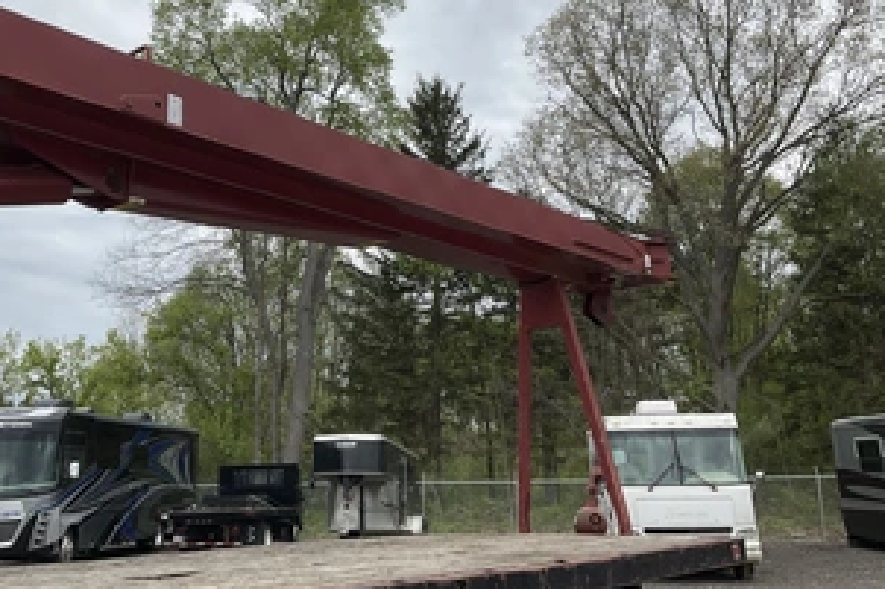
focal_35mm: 40
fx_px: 983
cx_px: 314
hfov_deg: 47.9
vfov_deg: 33.2
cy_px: 217
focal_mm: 3
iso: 25
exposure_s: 1/1730
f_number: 1.8
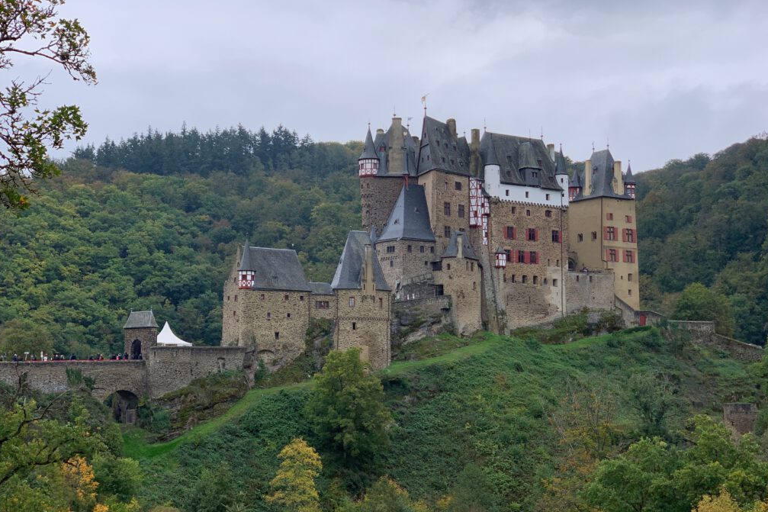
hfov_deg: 36.3
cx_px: 384
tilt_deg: +6.2
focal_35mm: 55
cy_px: 268
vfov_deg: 24.6
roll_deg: -0.5
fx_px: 1173
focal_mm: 6
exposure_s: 1/292
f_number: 2.4
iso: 16
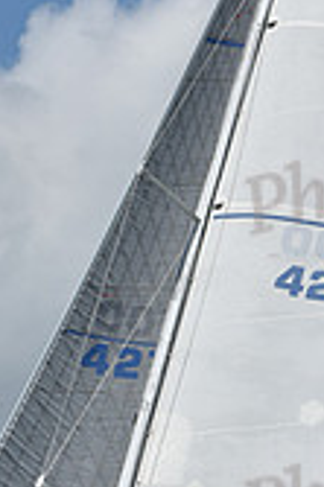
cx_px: 95
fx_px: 3287
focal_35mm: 243
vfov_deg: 8.5
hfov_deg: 5.6
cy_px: 353
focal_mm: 70
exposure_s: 1/1250
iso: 250
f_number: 10
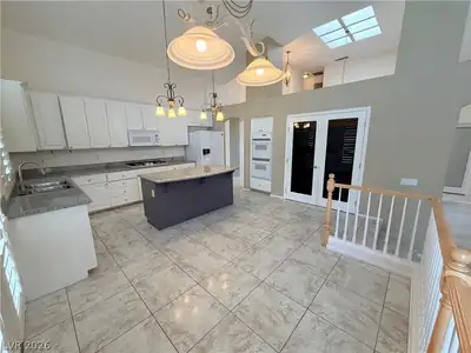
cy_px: 176
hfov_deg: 102.1
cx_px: 236
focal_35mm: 14
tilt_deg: -12.7
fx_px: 190
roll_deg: +0.8
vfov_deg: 85.7
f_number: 2.2
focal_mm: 2.22
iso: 160
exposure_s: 1/120
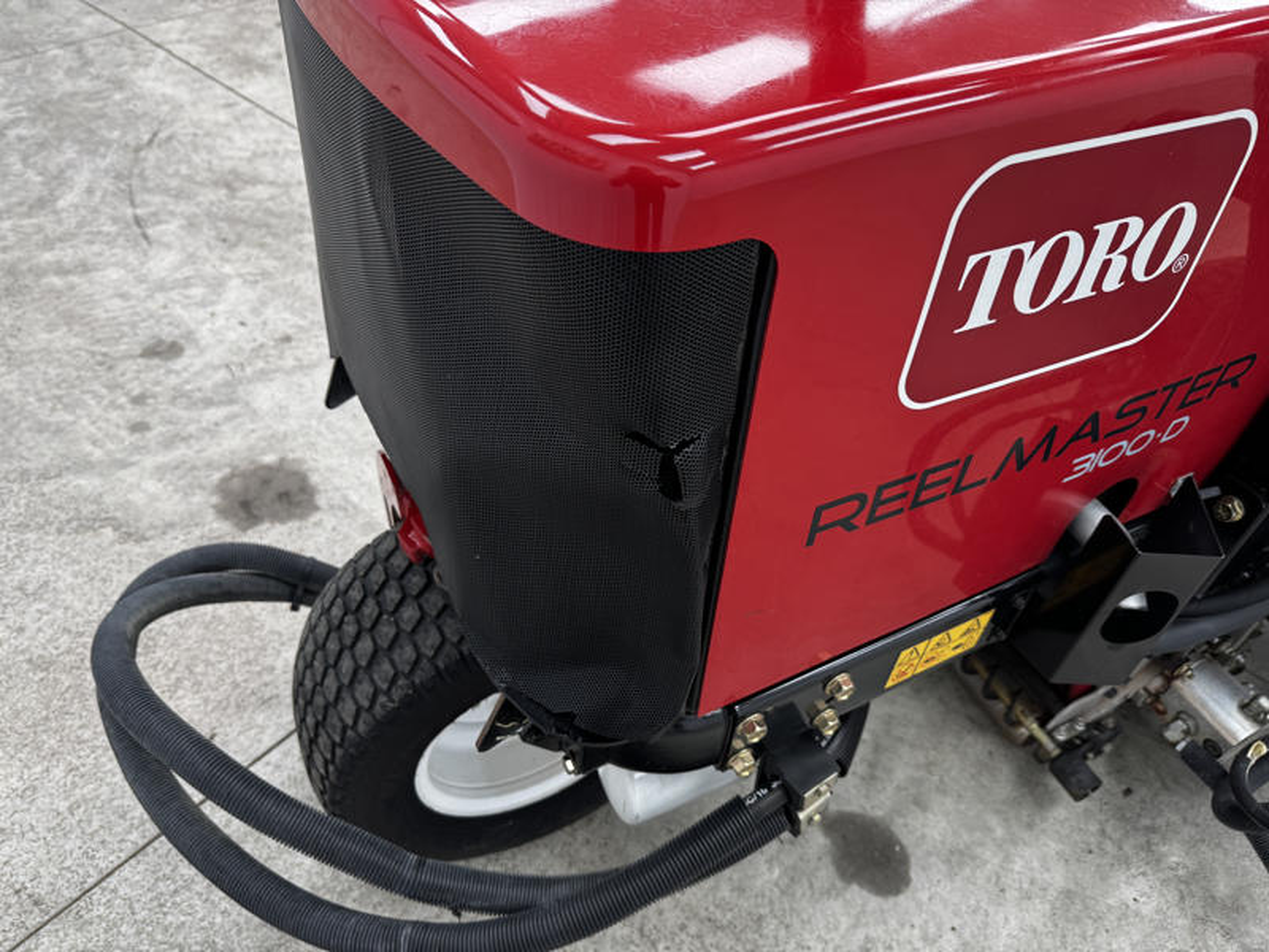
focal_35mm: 24
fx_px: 880
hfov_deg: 71.6
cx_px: 634
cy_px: 476
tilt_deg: -46.7
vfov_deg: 56.8
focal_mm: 6.76
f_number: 1.78
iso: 100
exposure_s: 1/60
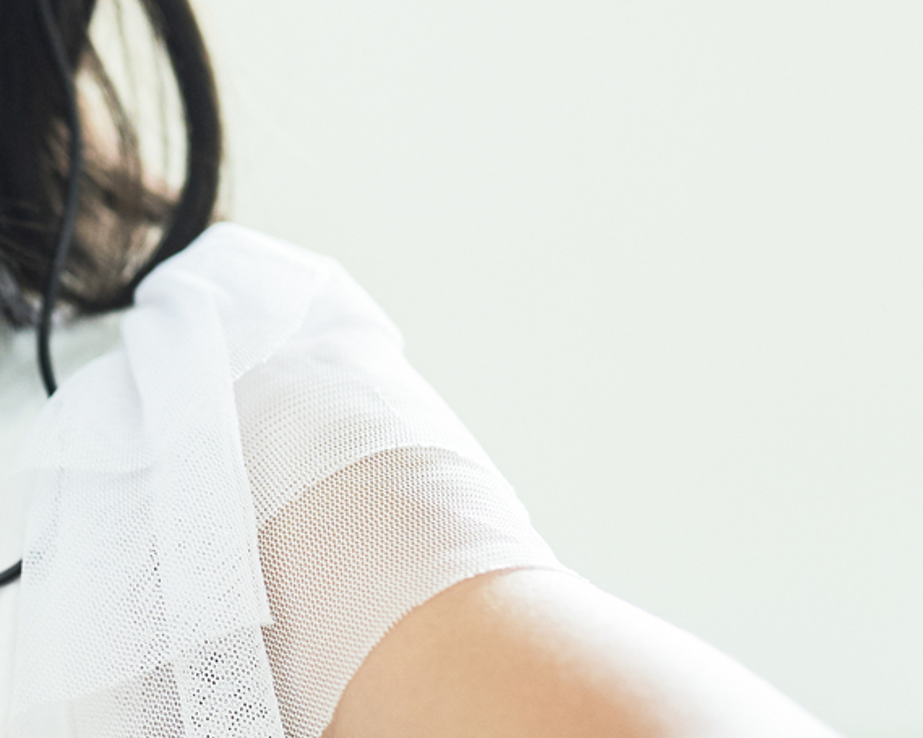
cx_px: -224
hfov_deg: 11.4
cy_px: 505
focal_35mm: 165
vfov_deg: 9.4
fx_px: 4507
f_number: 2
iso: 800
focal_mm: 50
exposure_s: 1/125
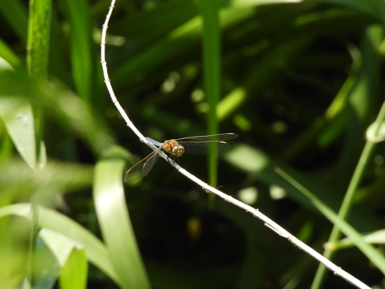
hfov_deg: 2.1
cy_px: 144
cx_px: 192
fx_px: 10566
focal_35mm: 950
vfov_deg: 1.6
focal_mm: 170
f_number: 6.3
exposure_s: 1/160
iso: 100
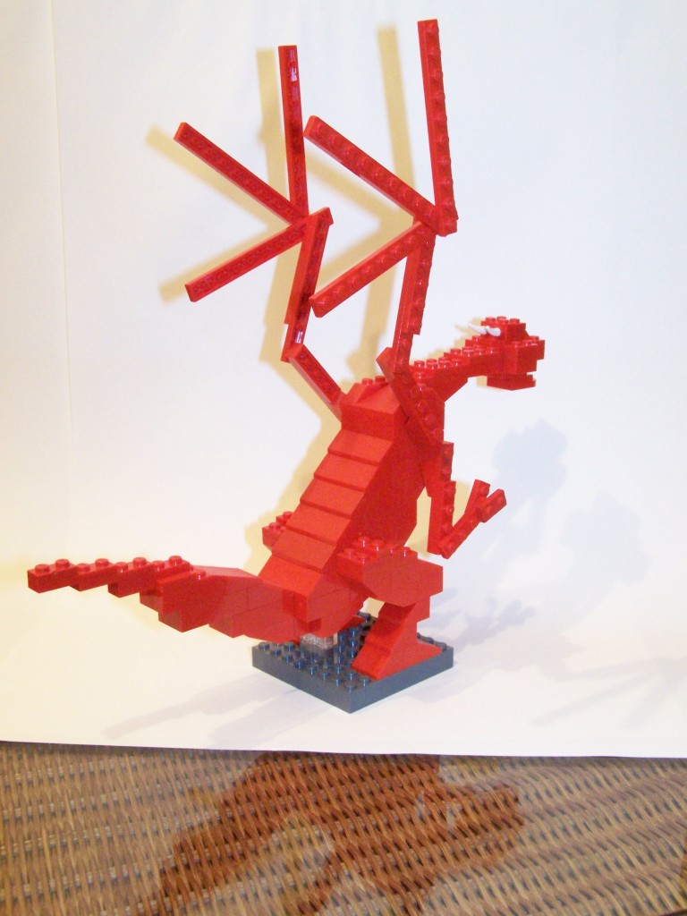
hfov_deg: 36.0
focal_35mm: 40
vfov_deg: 46.8
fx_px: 1058
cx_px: 344
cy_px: 458
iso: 400
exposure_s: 1/4
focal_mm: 6.7
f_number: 6.3
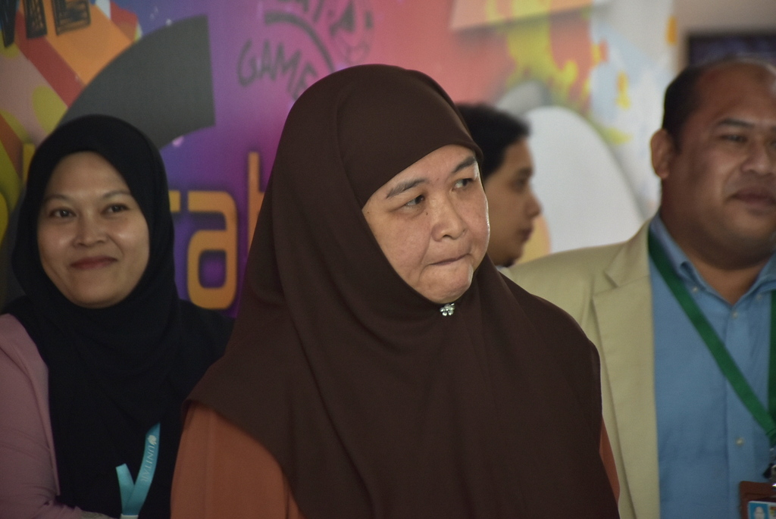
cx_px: 388
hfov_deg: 9.8
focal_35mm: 210
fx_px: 4531
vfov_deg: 6.6
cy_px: 260
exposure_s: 1/125
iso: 500
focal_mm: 140
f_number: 5.6
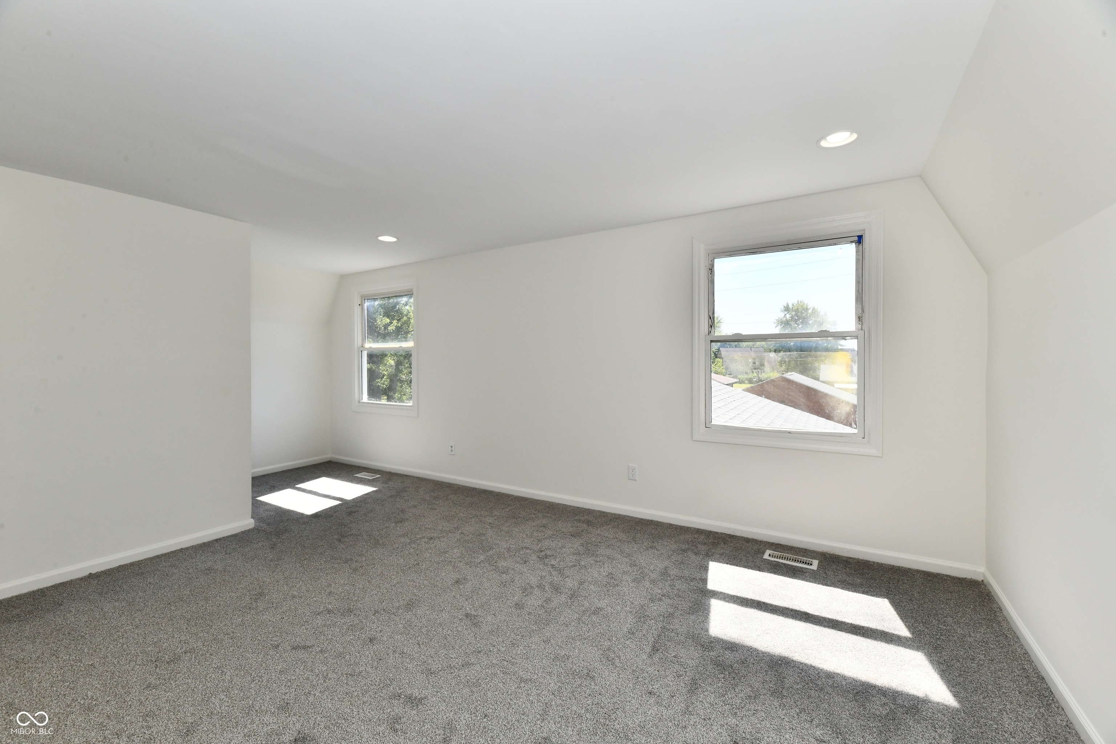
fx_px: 434
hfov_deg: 104.3
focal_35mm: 14
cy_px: 372
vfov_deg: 81.2
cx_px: 558
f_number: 14
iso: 640
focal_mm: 14
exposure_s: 1/250
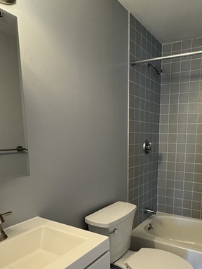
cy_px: 179
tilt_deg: -11.7
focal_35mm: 28
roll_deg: -0.2
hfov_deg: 48.9
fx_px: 218
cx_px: 135
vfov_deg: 61.9
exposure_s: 1/120
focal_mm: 2.22
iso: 250
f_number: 2.2
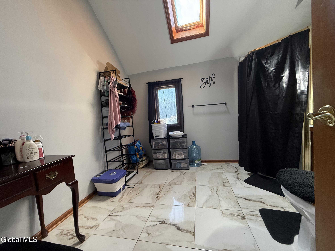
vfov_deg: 85.7
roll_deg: +4.2
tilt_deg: -2.4
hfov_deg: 102.1
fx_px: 135
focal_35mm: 14
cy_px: 126
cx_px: 168
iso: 320
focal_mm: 2.22
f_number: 2.2
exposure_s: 1/78
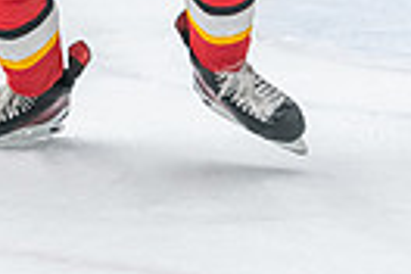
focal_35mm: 443
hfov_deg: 4.7
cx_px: 127
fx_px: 5057
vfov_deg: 3.1
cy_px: -272
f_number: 2.8
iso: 3200
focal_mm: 86
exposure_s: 1/800
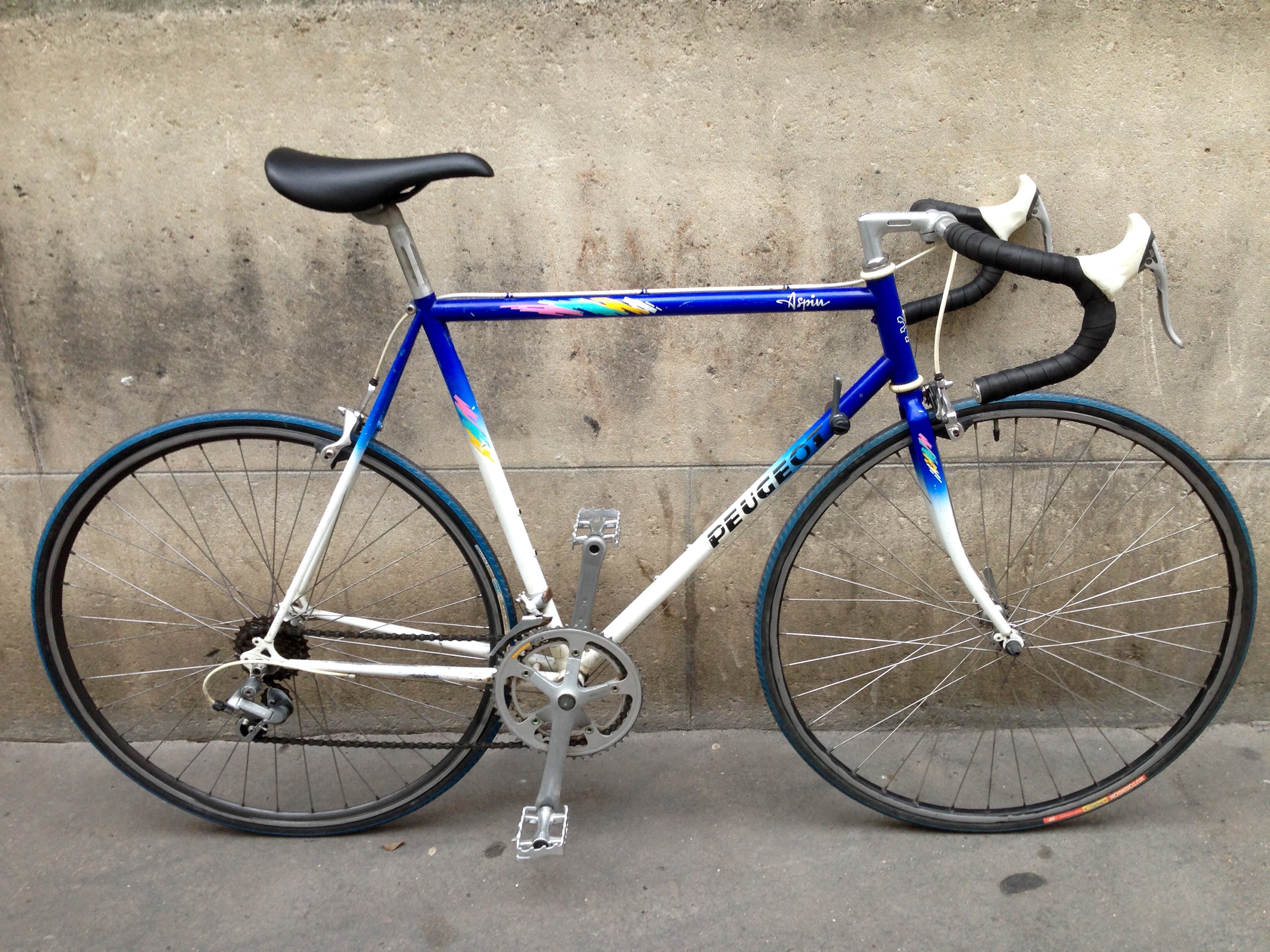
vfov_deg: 42.9
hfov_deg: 55.4
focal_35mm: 33
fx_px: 1211
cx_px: 635
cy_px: 476
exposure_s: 1/20
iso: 64
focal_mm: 4.12
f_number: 2.4
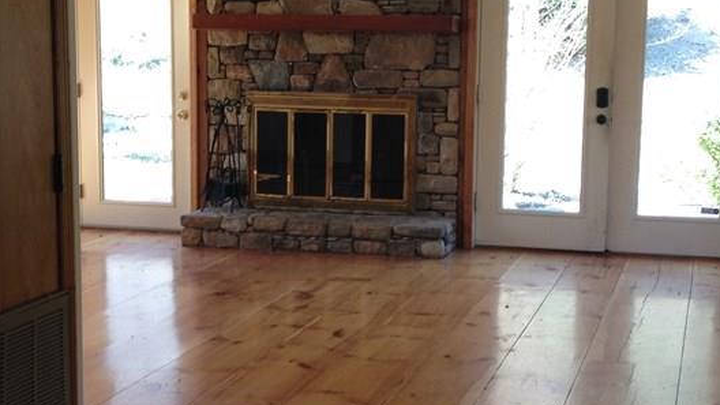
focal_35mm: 74
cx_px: 412
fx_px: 1413
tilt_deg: -11.3
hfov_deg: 28.6
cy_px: 248
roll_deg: -2.0
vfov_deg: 16.3
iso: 64
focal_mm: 4.28
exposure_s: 1/60
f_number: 2.4
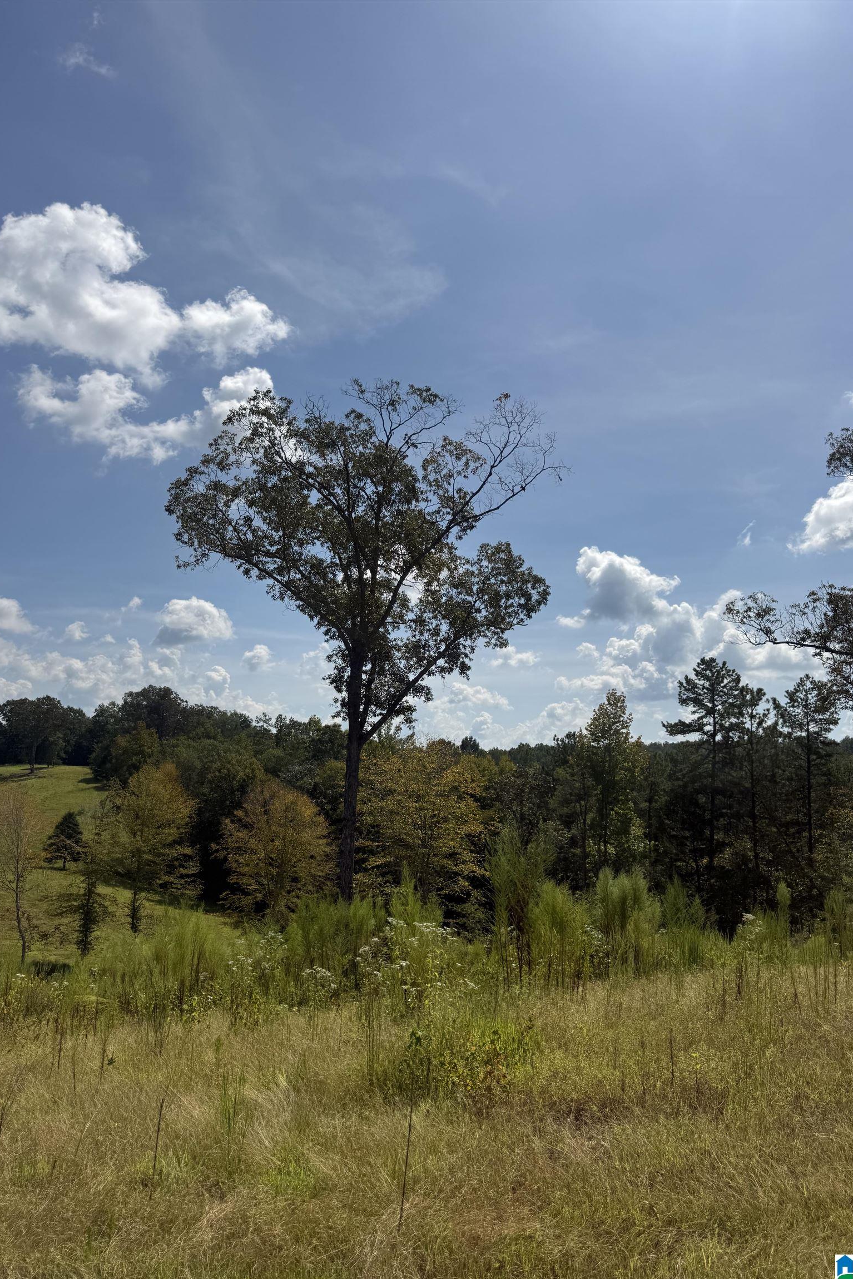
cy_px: 640
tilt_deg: +8.8
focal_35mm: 25
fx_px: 888
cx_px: 421
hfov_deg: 51.3
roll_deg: -2.7
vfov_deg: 71.5
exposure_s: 1/11905
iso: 80
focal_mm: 6.76
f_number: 1.78
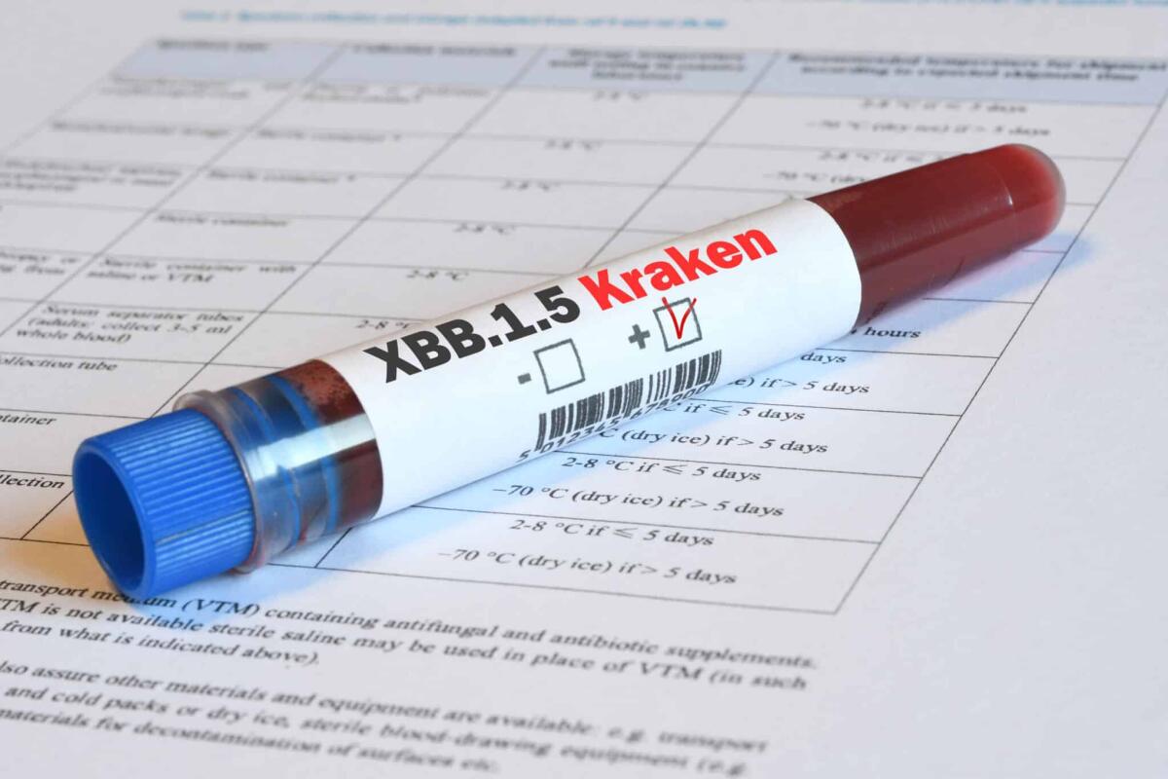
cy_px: 390
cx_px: 584
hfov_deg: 22.6
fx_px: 2920
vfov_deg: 15.2
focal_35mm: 90
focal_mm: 60
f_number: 20
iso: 200
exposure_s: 1/2
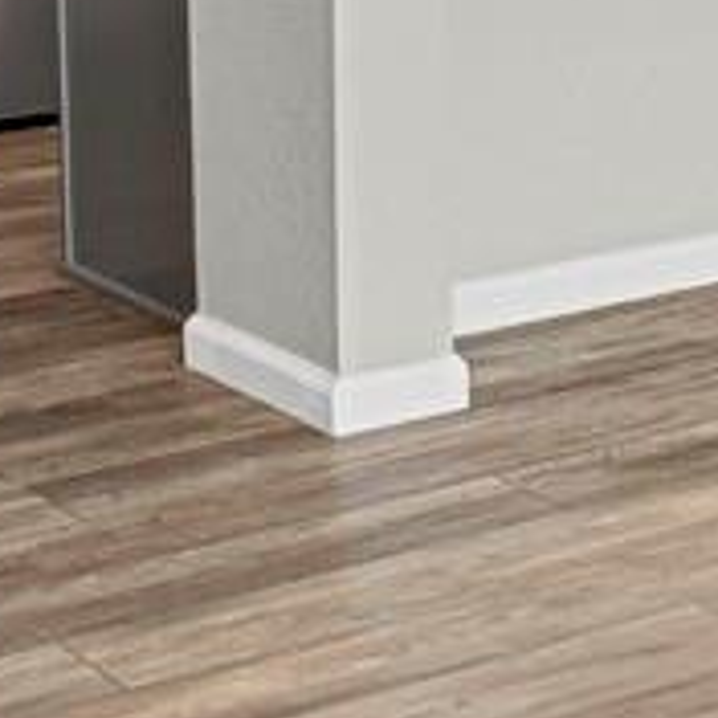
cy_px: -502
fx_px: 3074
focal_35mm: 131
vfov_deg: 12.4
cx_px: 1830
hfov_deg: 10.9
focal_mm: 17
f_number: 8
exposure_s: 1
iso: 250
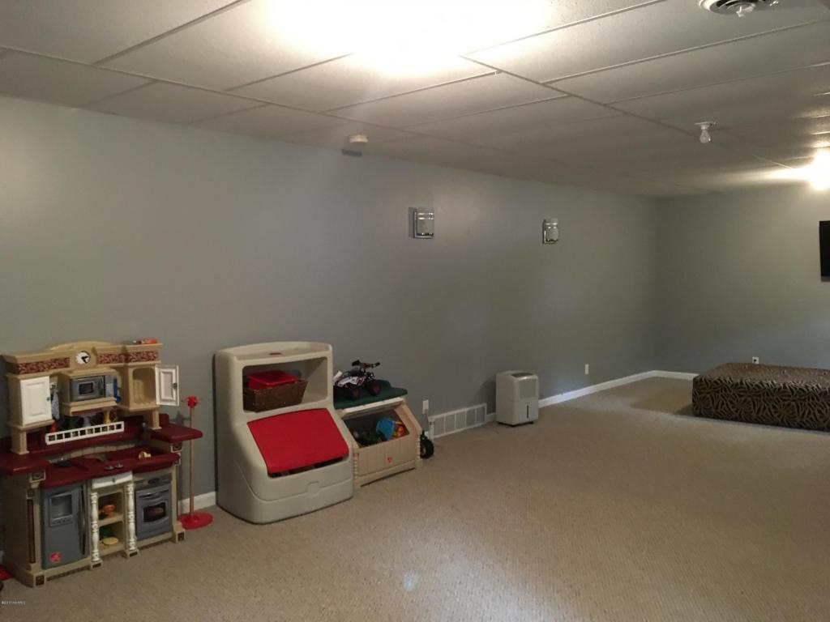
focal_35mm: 29
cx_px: 415
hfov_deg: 61.7
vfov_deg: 48.2
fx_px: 695
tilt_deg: -1.6
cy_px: 311
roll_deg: -0.4
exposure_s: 1/15
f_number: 2.2
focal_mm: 4.15
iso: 200
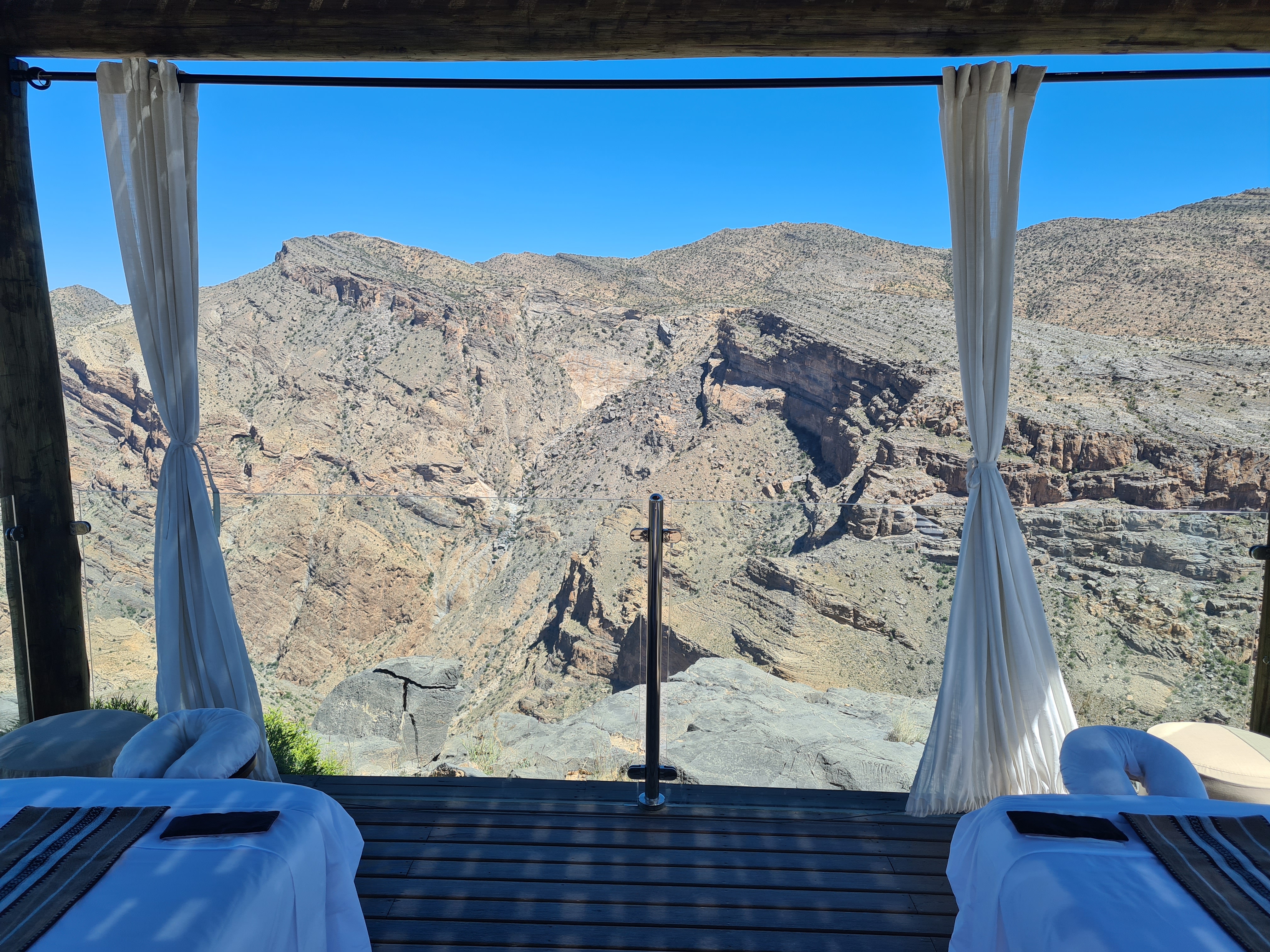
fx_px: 954
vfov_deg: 53.1
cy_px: 476
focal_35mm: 26
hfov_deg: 67.3
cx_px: 635
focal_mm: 5.4
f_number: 1.8
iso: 50
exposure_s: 1/1976
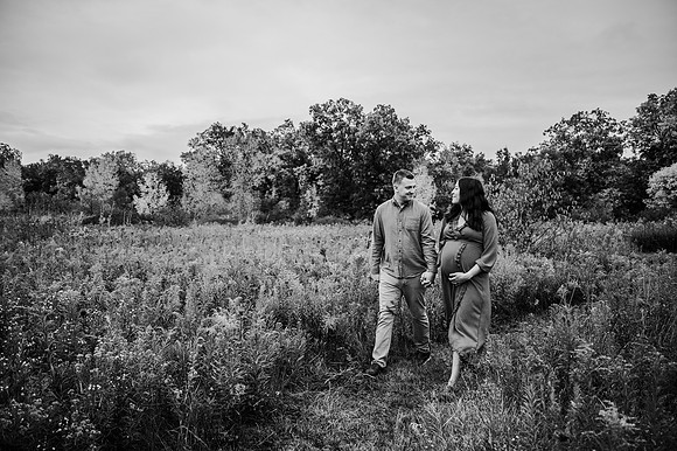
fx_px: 451
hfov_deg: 73.8
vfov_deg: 53.1
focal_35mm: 24
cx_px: 338
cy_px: 226
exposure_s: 1/400
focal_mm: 24
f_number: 2.8
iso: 320
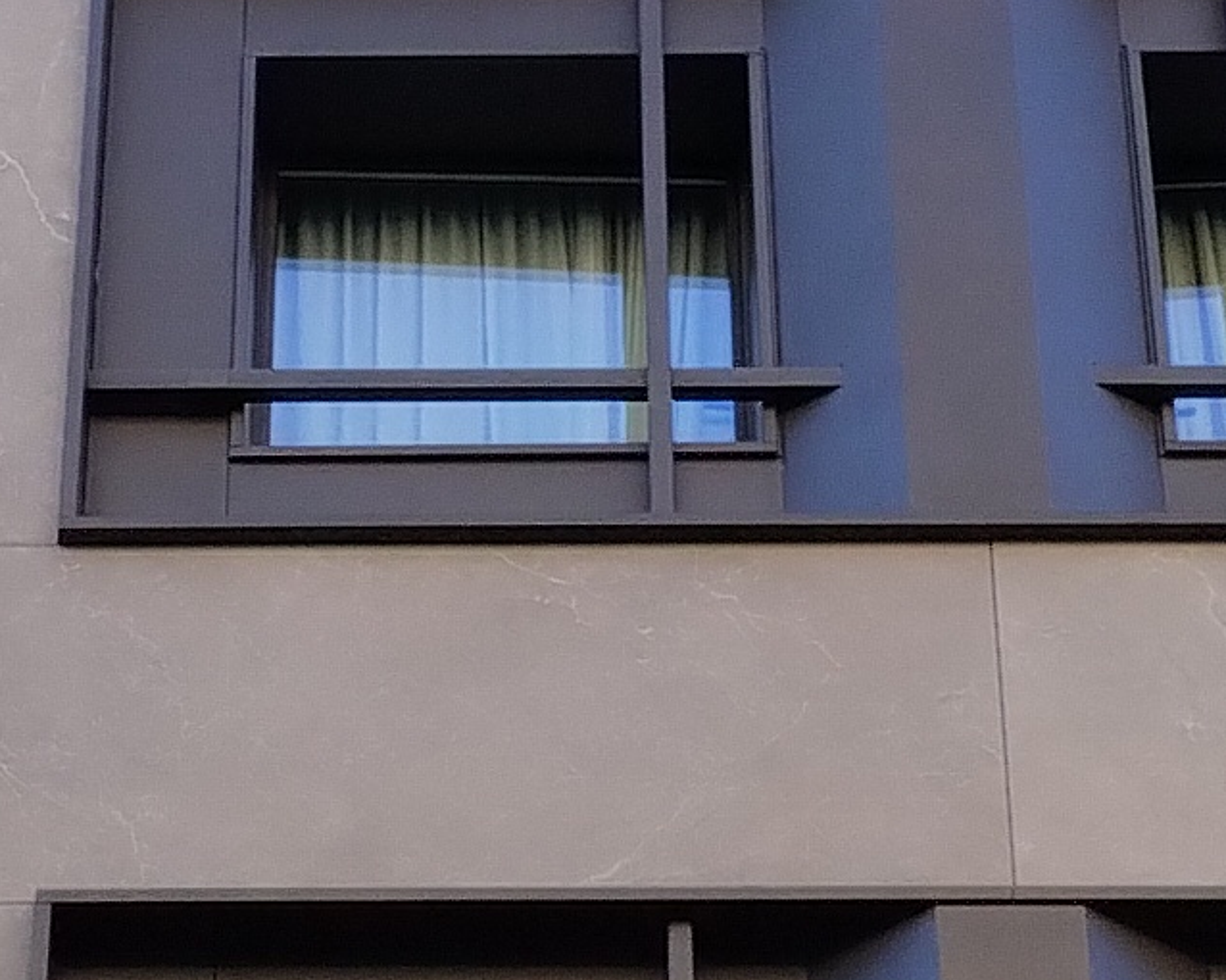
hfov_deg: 11.0
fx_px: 6348
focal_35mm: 175
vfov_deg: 8.7
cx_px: 486
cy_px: -190
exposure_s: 1/268
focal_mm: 4.27
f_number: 1.8
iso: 100
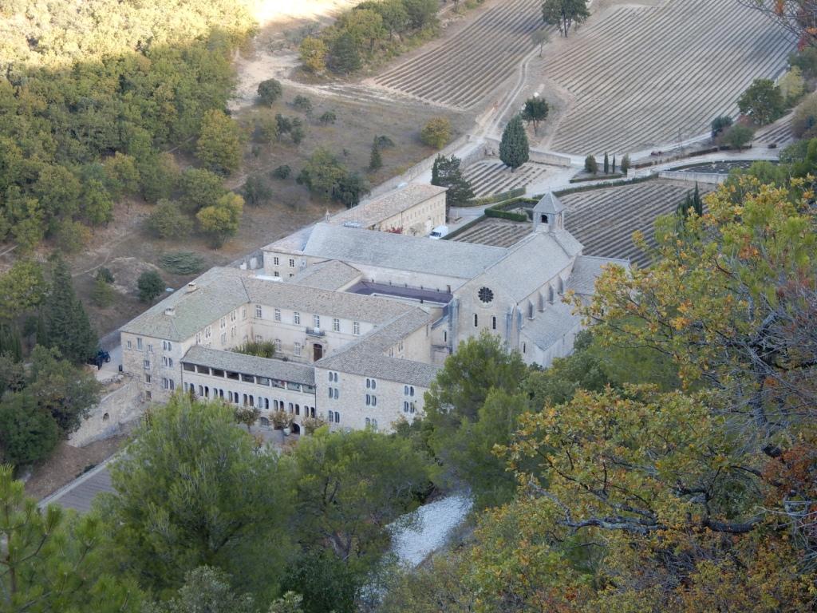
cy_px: 306
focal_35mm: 70
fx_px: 1652
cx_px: 408
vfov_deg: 21.0
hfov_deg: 27.8
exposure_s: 1/40
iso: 80
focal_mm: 12.5
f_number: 4.5
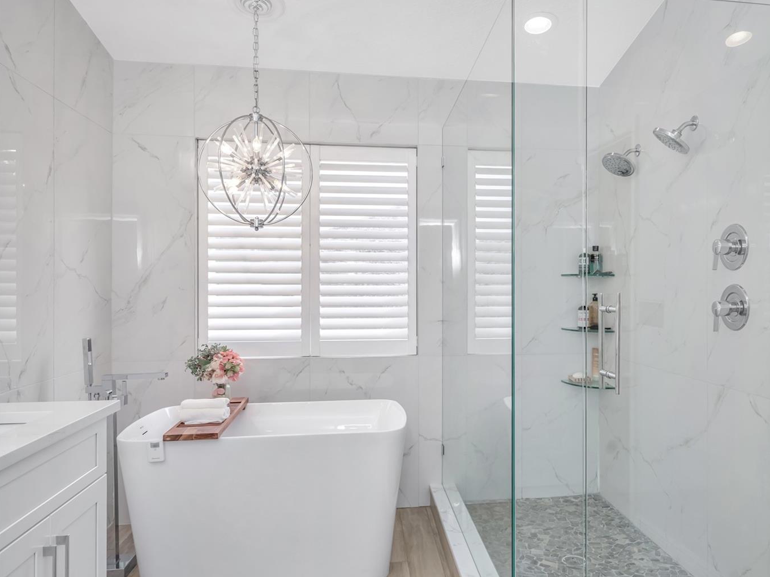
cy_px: 291
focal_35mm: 26
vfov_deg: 53.0
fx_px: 578
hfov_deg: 66.9
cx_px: 450
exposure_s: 1/60
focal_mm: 23
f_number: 6.7
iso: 400
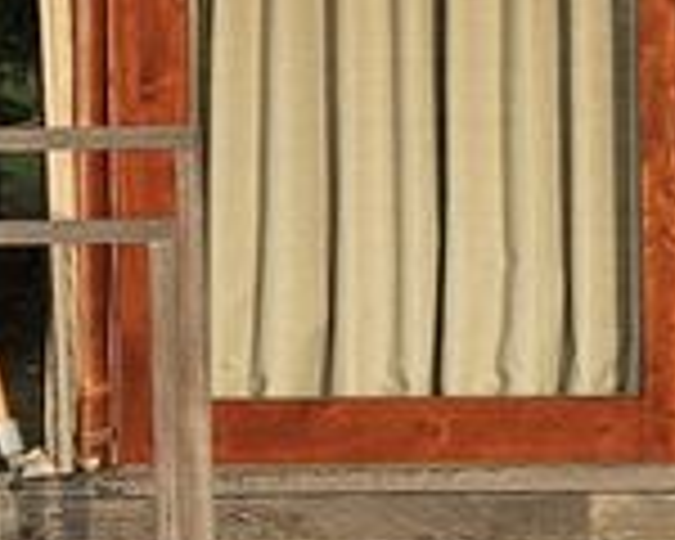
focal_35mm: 180
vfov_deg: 8.6
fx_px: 3596
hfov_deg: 10.0
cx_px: 1323
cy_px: 40
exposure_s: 1/823
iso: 25
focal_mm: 5.4
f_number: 1.8
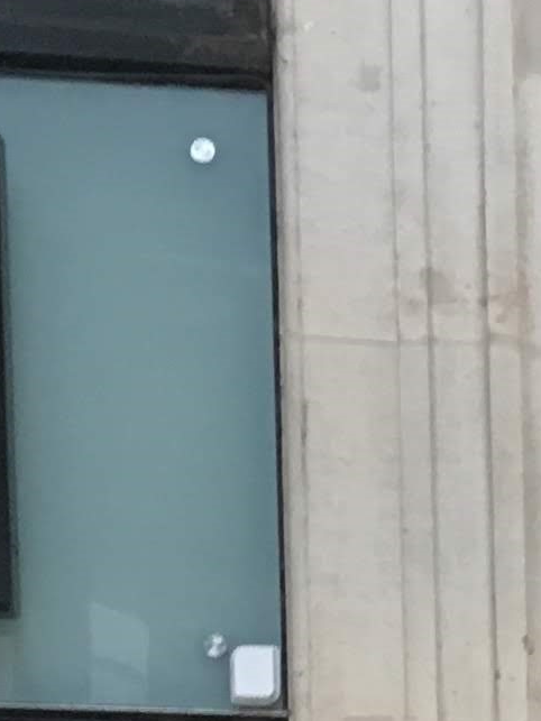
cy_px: 1205
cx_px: 1285
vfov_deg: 11.5
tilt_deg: -0.6
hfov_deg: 8.4
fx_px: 3377
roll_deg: +0.7
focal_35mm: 162
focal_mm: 4.15
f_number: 2.2
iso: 125
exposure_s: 1/33
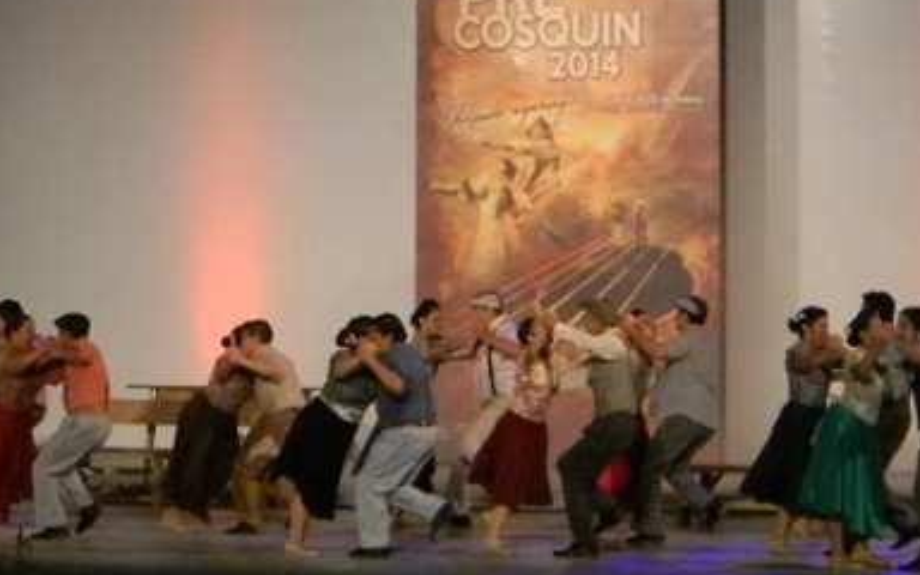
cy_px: 216
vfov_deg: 7.2
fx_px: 4588
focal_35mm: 183
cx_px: 438
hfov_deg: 11.4
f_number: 5
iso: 3200
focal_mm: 26.8
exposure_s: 1/148
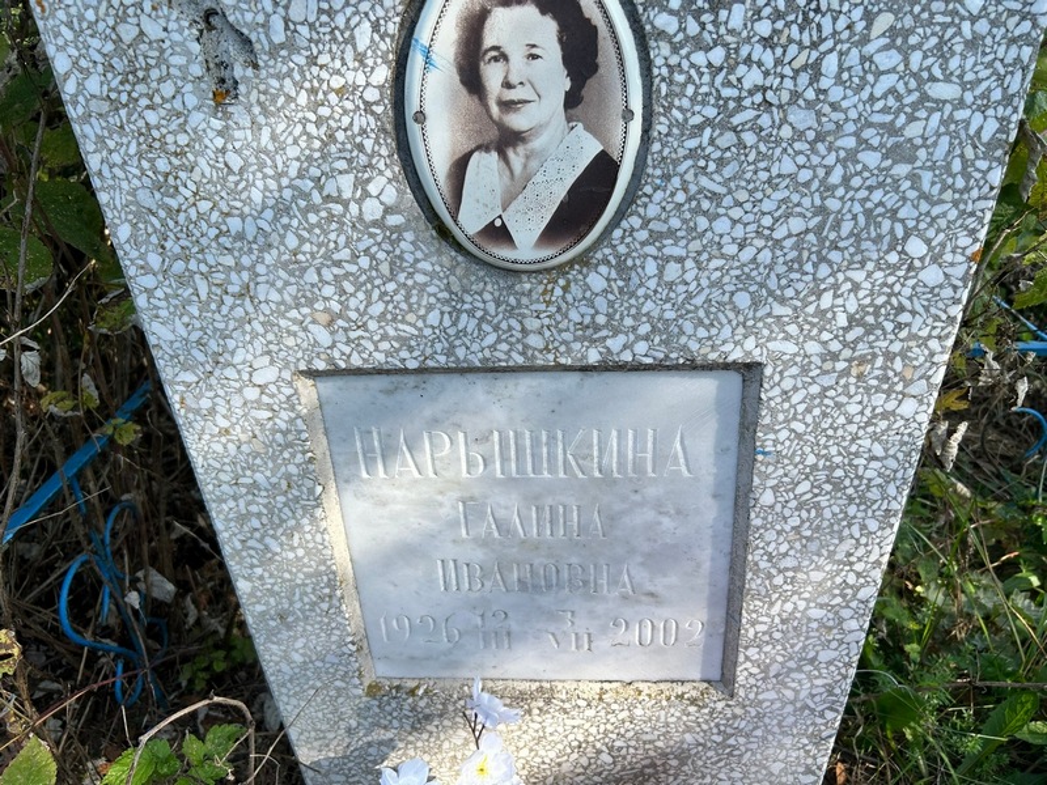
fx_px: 786
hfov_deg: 67.3
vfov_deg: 53.1
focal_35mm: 26
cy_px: 392
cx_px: 524
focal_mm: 5.7
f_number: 1.5
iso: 50
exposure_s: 1/1159
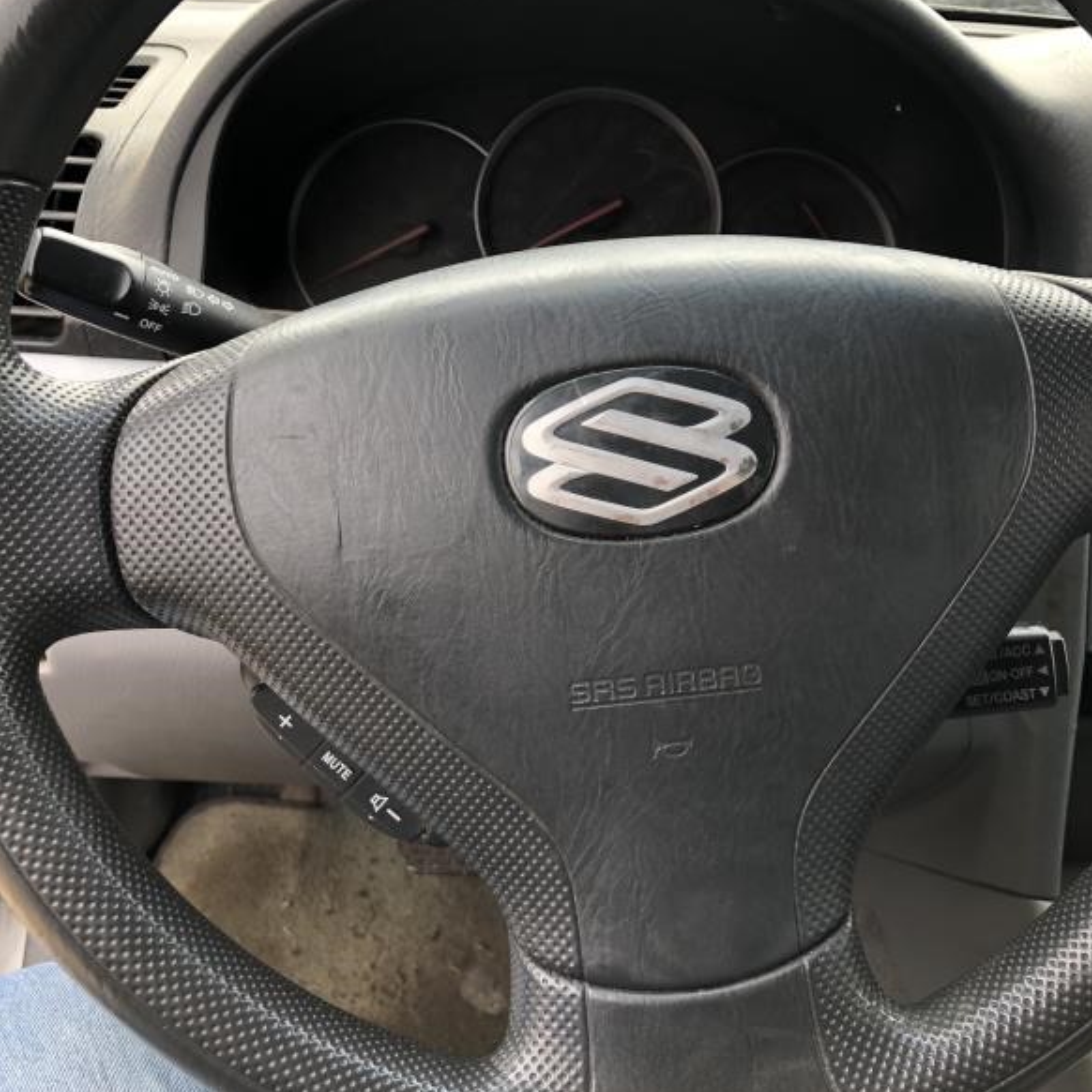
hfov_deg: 48.4
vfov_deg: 48.4
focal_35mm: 34
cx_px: 599
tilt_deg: -28.9
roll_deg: -4.3
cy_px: 538
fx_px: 1213
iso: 50
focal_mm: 3.99
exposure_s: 1/120
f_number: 1.8
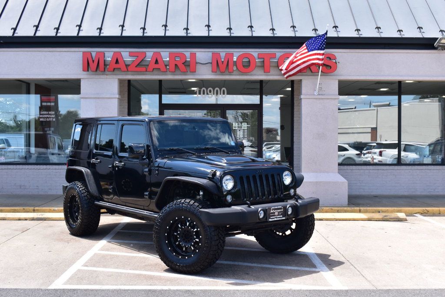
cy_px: 148
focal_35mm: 45
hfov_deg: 43.6
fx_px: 556
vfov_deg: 29.8
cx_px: 222
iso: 400
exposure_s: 1/250
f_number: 10
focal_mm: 30
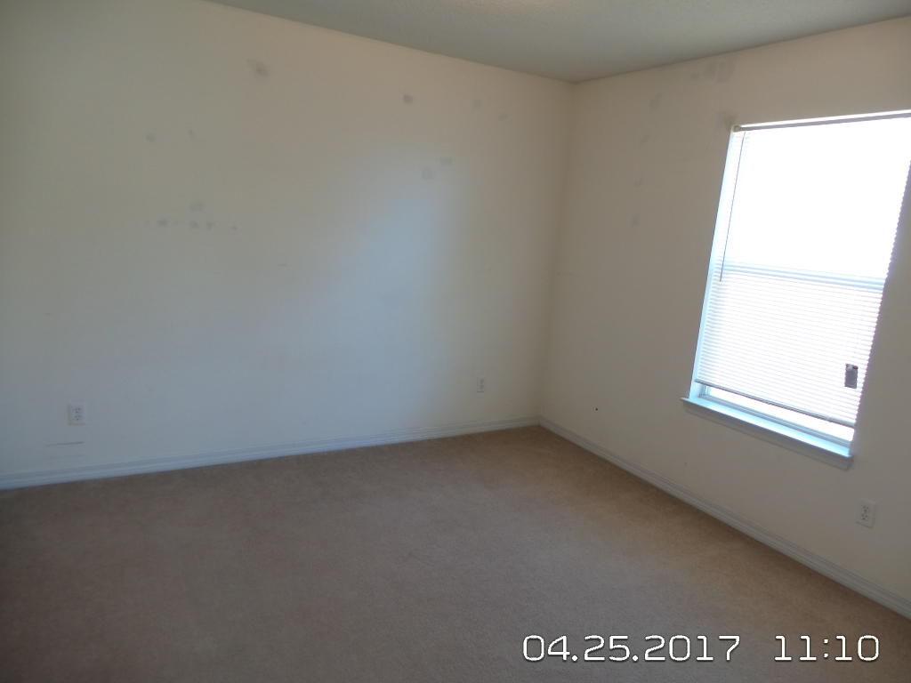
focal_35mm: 23
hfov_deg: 73.9
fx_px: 605
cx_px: 456
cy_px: 342
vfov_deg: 58.9
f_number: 2.8
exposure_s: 1/30
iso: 125
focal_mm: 4.1
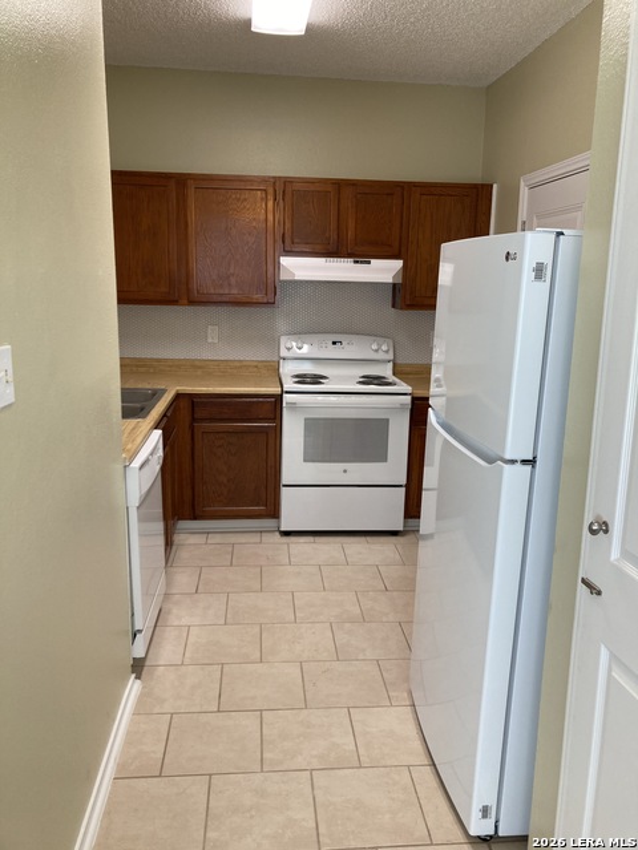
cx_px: 319
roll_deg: -2.1
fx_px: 688
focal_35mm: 28
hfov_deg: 49.7
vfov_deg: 63.4
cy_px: 425
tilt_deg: -11.1
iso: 64
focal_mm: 3.99
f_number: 1.8
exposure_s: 1/60
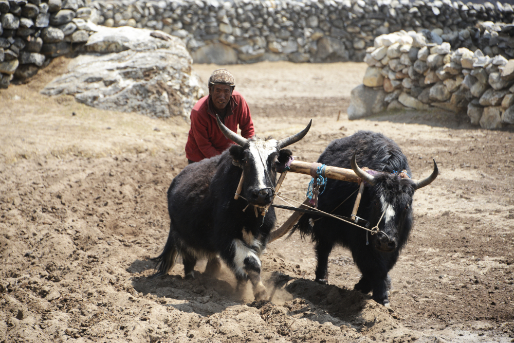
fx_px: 2713
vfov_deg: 7.2
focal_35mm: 190
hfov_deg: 10.8
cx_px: 257
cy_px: 172
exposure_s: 1/640
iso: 320
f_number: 6.3
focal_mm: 190
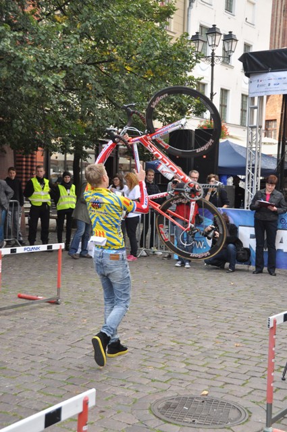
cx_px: 144
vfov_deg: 36.9
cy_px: 216
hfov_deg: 25.0
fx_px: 647
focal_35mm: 54
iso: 640
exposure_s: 1/400
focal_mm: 36
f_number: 5.6
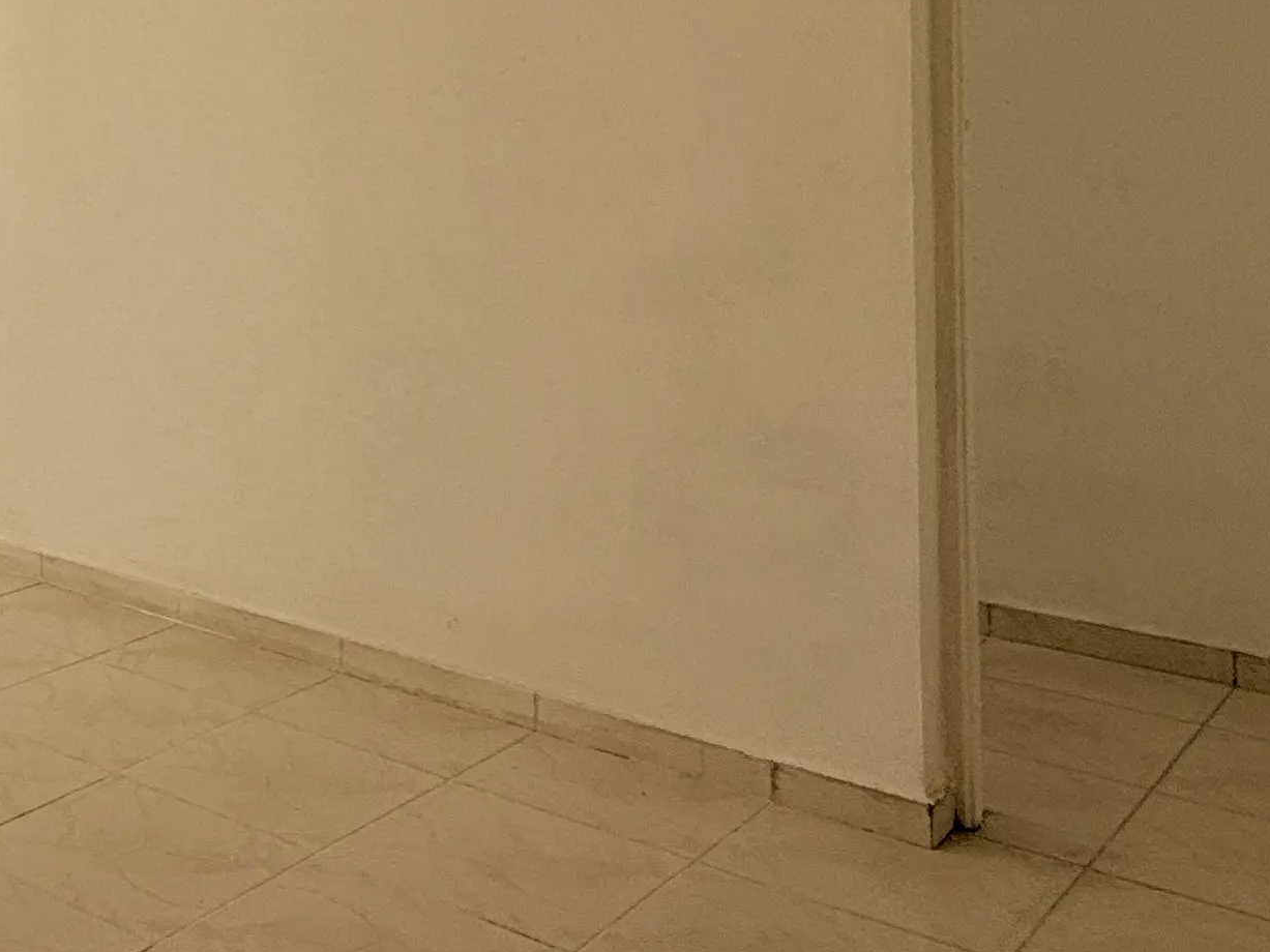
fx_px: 1687
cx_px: -151
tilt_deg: +0.4
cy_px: 68
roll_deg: +0.5
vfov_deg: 30.0
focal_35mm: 46
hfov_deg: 35.0
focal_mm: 2.22
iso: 50
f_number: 2.2
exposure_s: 1/376
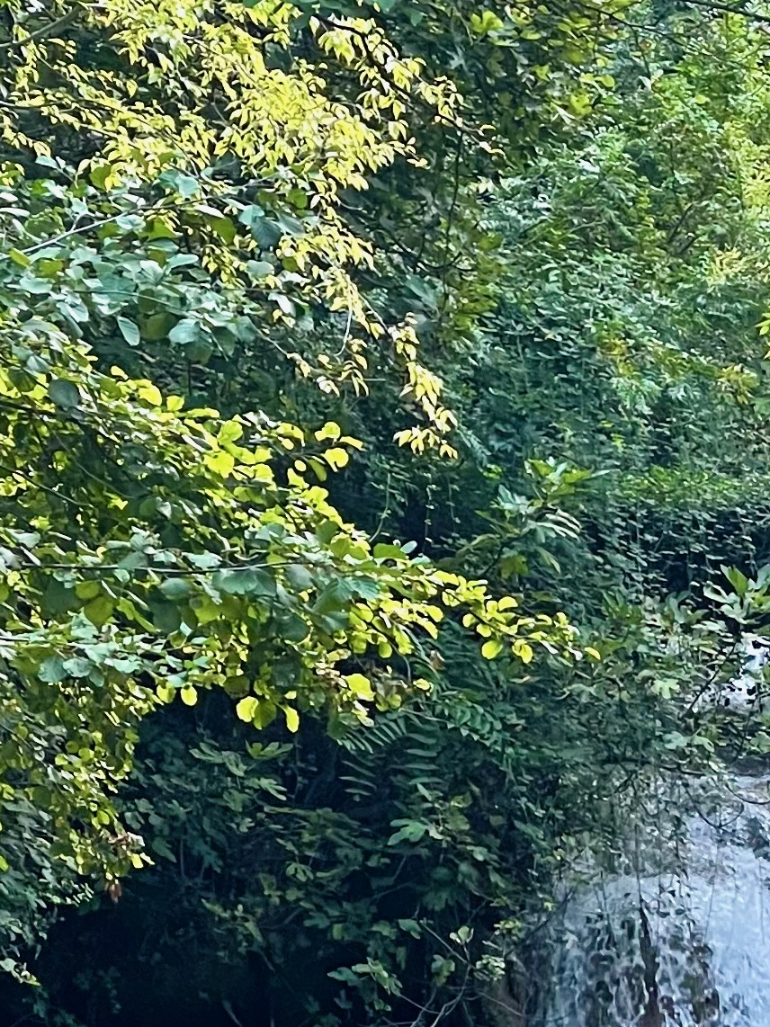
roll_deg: +1.2
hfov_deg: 6.6
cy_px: 606
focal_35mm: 226
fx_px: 6705
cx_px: 661
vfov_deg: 8.8
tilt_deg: +1.5
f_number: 2.2
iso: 80
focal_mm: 7.5
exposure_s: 1/99
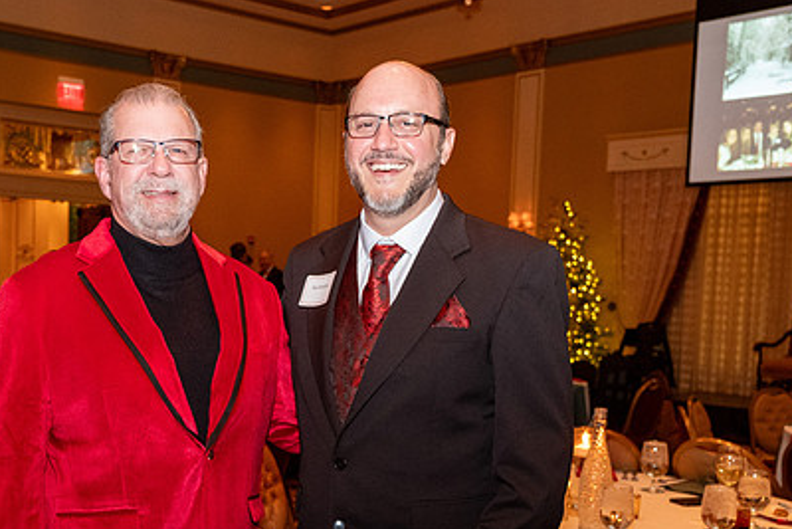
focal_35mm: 42
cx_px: 297
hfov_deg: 46.0
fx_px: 924
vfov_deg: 31.7
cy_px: 352
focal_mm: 19.6
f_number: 2.8
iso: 2500
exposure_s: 1/125
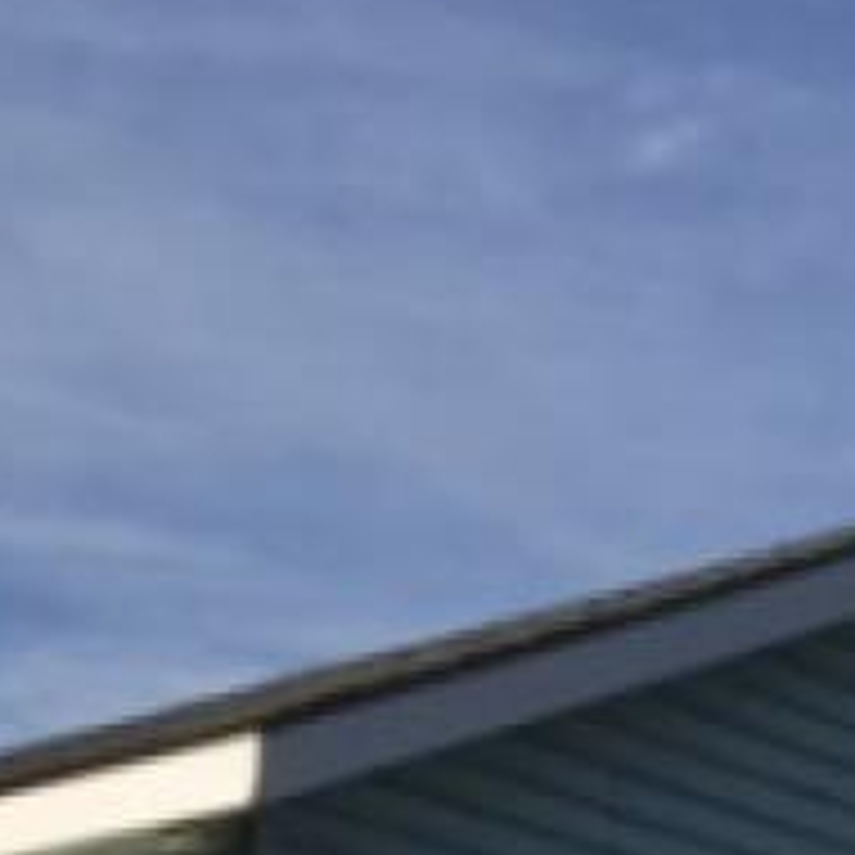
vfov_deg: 11.8
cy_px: 1447
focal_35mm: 138
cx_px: -310
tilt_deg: +6.0
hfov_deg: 12.2
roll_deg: -3.1
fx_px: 3856
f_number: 2.2
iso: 32
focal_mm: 4.15
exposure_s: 1/3597
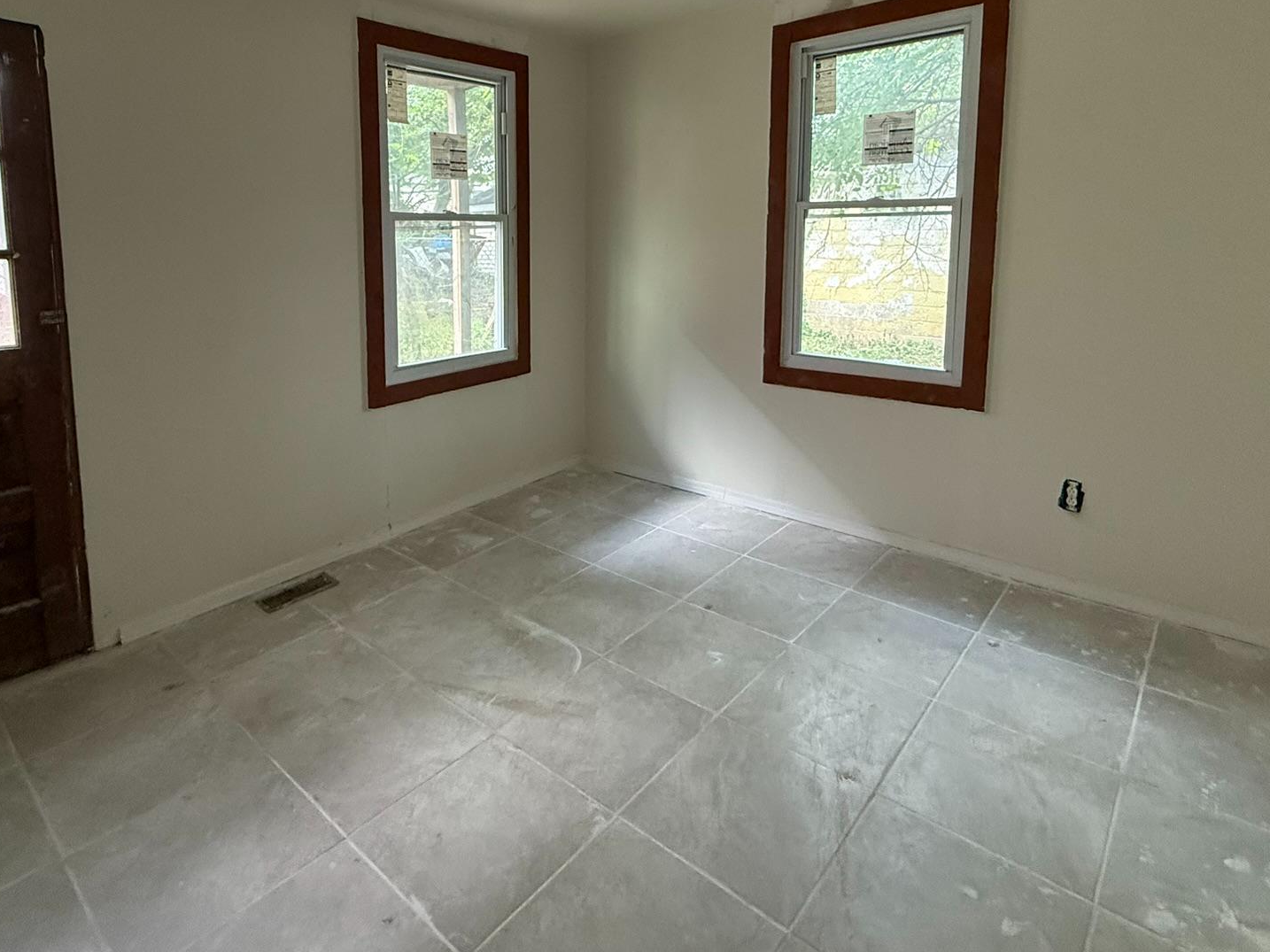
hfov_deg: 81.7
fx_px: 734
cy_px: 321
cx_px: 611
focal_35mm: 20
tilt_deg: -7.7
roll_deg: +0.6
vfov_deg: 64.3
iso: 320
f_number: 2.2
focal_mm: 2.22
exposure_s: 1/81
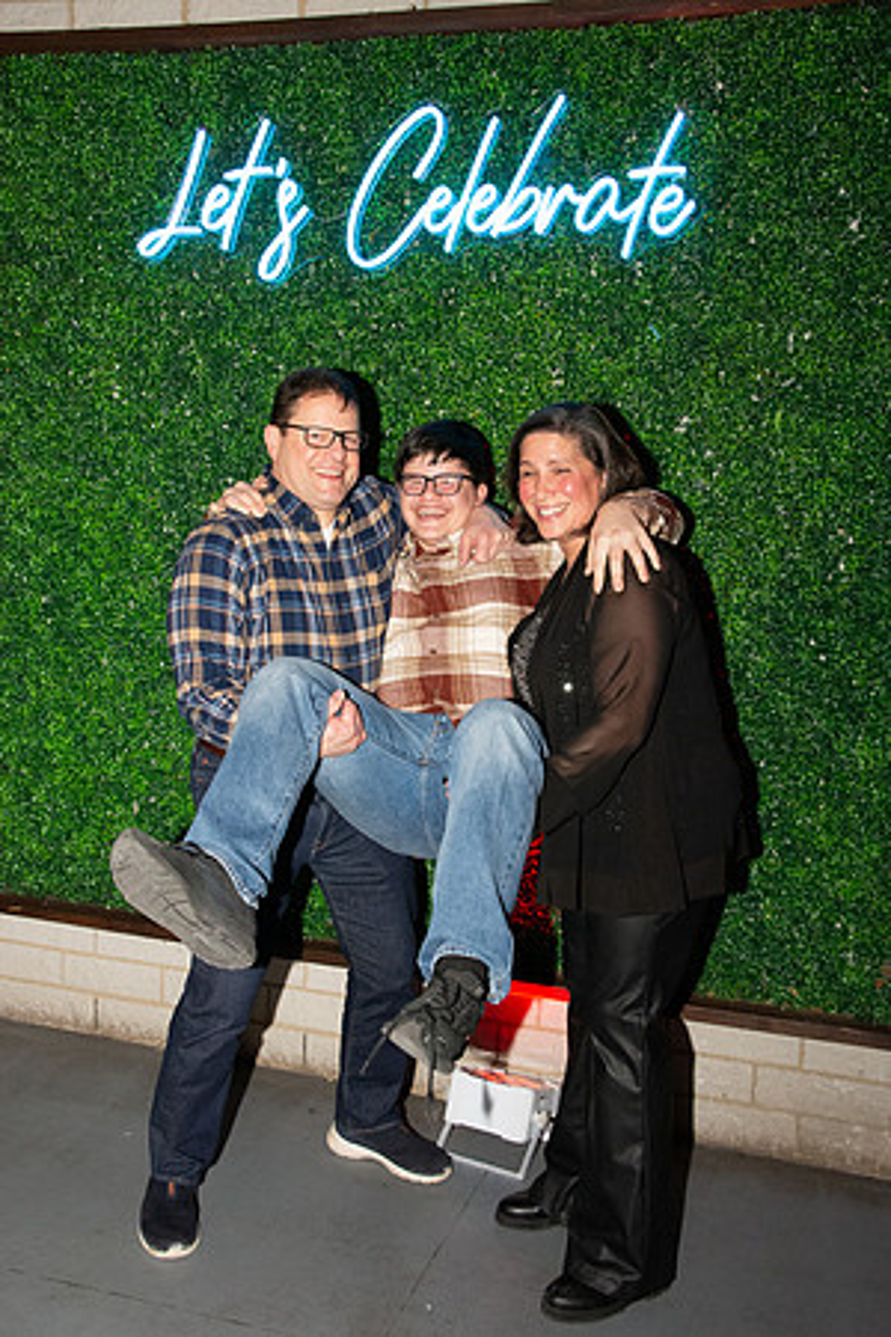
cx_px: 446
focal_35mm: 36
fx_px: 1336
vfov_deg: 53.1
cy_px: 668
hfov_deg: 36.9
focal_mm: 24
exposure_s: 1/250
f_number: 11
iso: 4000
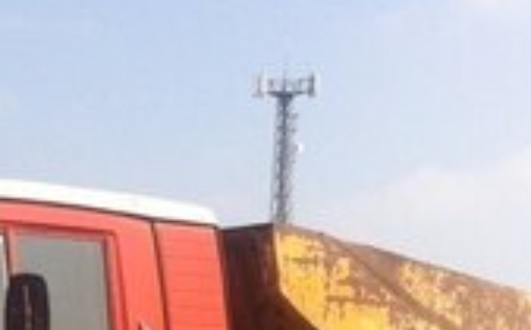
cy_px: 588
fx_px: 1575
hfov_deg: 18.9
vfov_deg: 11.2
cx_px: 77
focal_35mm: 109
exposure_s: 1/1676
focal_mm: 3.85
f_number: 2.8
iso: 80
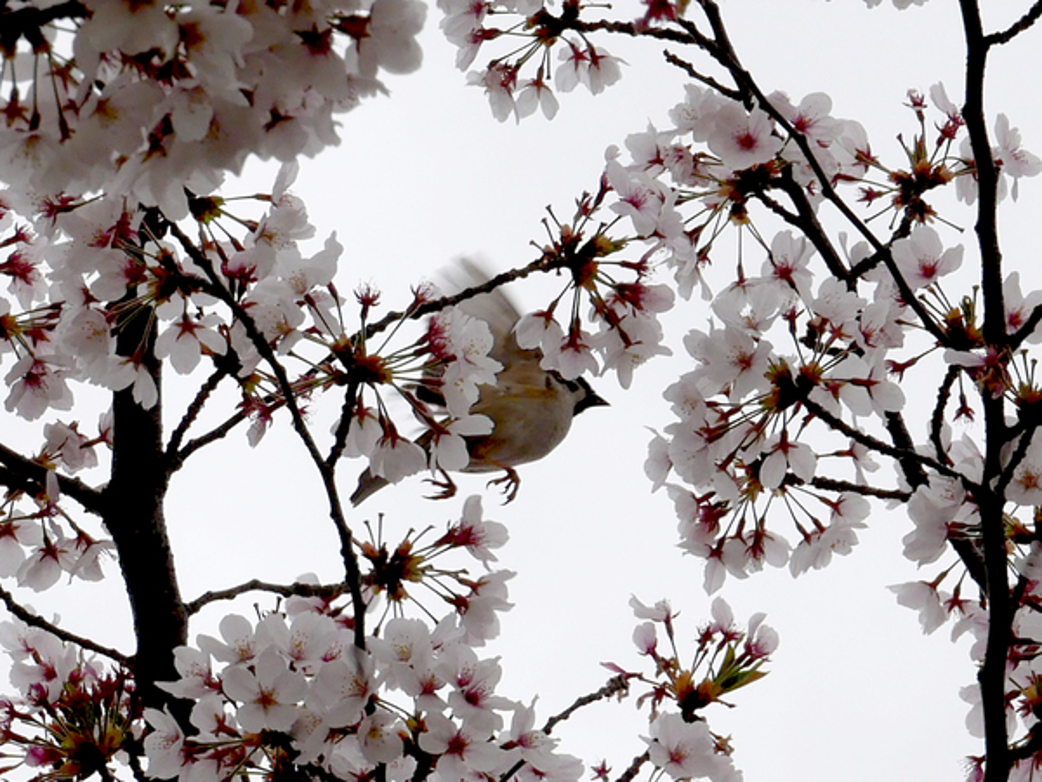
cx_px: 521
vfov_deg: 12.3
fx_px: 3612
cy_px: 391
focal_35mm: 120
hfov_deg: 16.4
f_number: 10
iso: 200
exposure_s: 1/800
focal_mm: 60
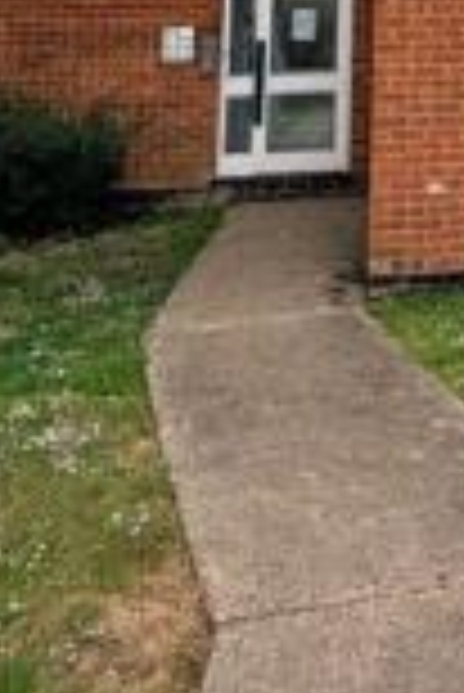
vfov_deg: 30.3
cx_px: 619
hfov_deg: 21.9
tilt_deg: +9.9
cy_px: -160
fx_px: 1061
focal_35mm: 55
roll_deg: +1.1
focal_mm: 2.22
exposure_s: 1/220
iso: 50
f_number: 2.2
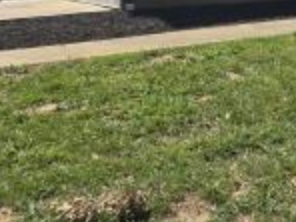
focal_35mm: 62
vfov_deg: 21.7
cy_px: -54
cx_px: 362
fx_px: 530
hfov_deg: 27.2
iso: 25
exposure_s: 1/1849
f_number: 1.8
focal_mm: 5.4
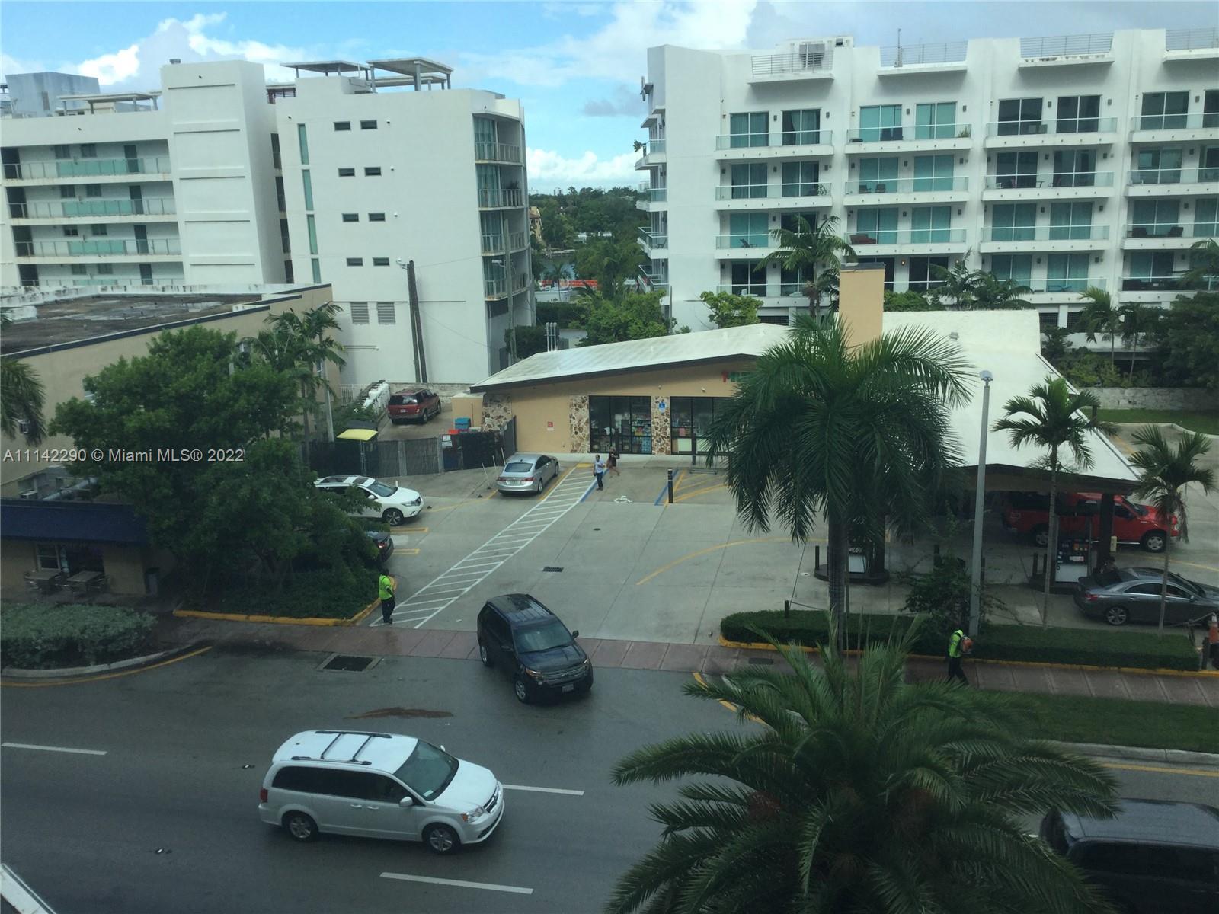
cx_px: 610
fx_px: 1092
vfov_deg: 45.4
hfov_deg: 58.4
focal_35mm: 31
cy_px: 457
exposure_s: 1/529
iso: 25
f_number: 2.4
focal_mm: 3.3
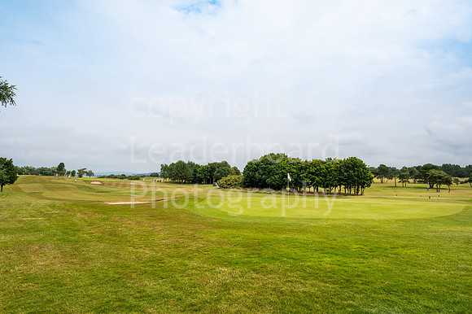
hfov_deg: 77.4
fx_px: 295
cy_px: 157
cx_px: 236
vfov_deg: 56.1
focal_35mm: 22
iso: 250
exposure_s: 1/1250
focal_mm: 22.5
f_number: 7.1
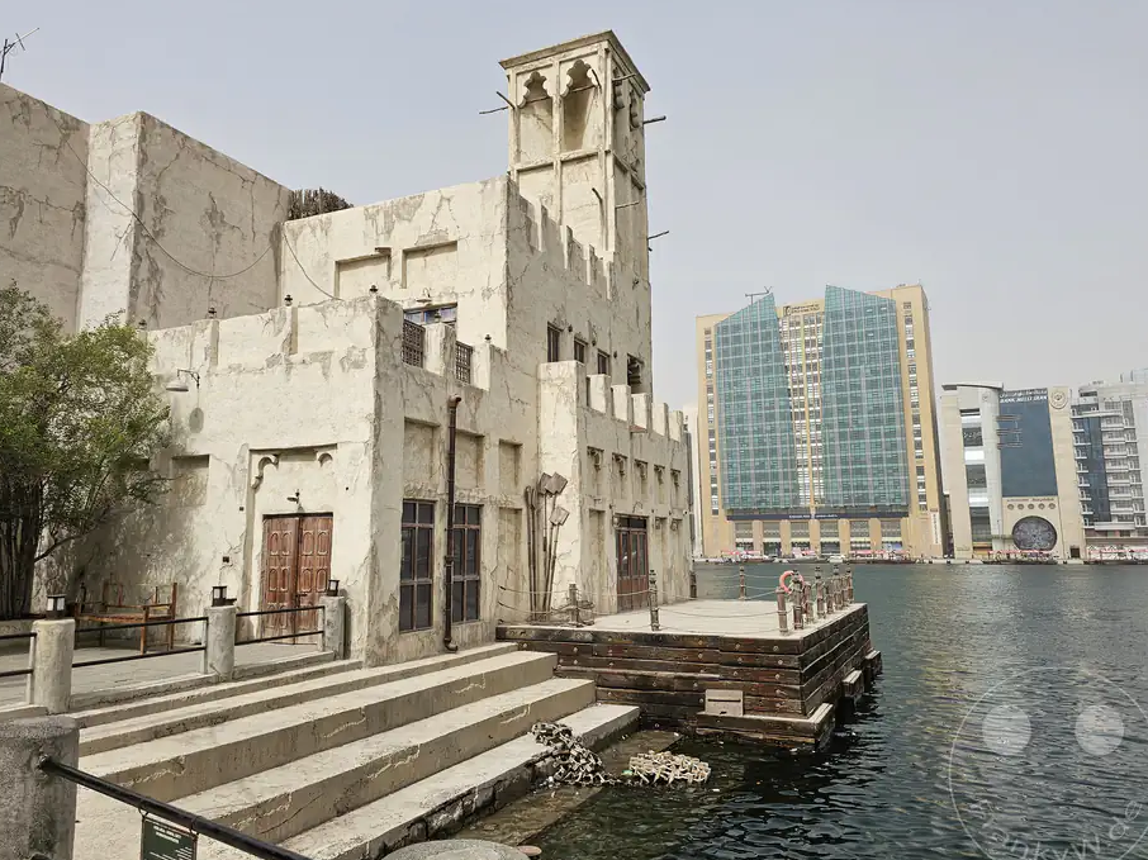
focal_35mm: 26
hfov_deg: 67.2
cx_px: 531
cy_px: 403
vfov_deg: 53.0
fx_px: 862
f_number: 1.7
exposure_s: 1/1654
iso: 12
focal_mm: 6.3
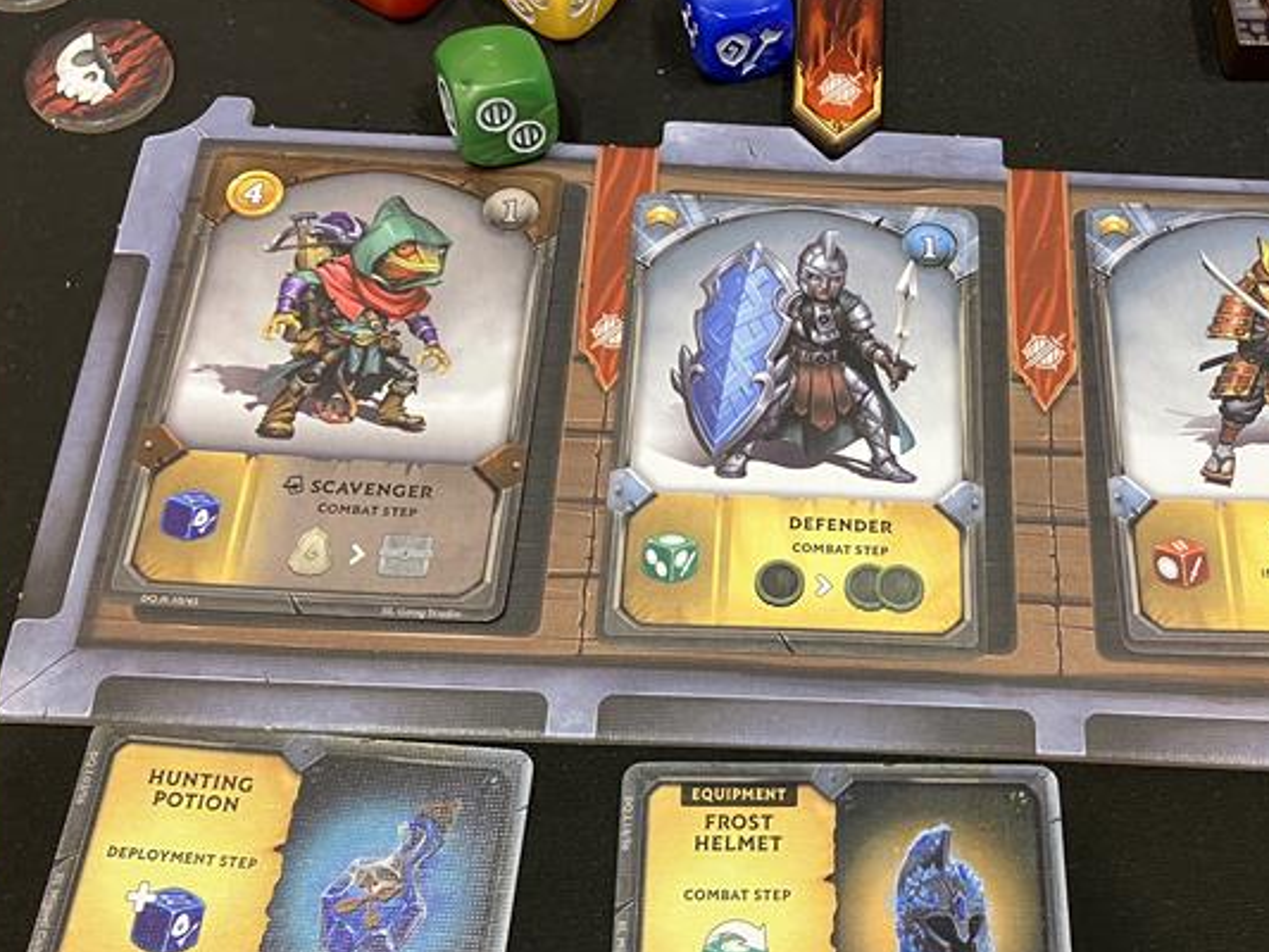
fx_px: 1540
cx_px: 845
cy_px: 507
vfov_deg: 34.4
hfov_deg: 44.1
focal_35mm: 42
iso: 125
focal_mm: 3.99
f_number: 1.8
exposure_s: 1/50
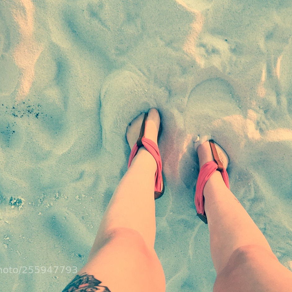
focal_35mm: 44
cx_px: 164
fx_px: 420
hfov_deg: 38.3
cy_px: 107
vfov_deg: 38.1
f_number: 2.2
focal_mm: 4.15
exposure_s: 1/120
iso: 32
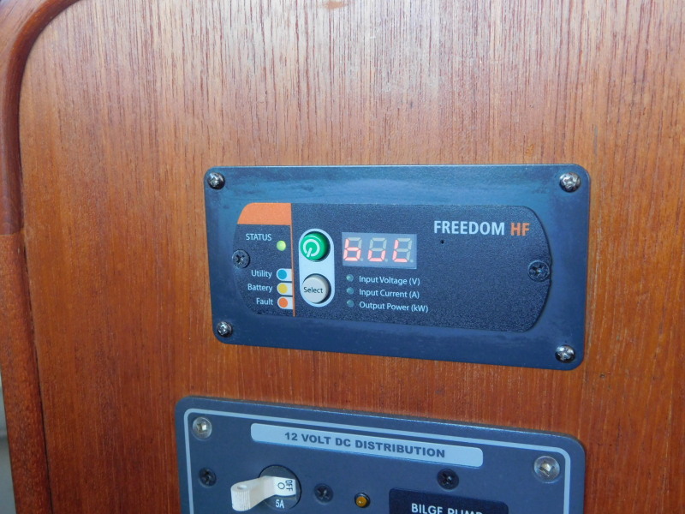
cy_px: 257
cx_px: 342
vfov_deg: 39.7
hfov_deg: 51.4
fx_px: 712
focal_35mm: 36
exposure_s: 1/30
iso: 360
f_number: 3.5
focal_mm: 6.3
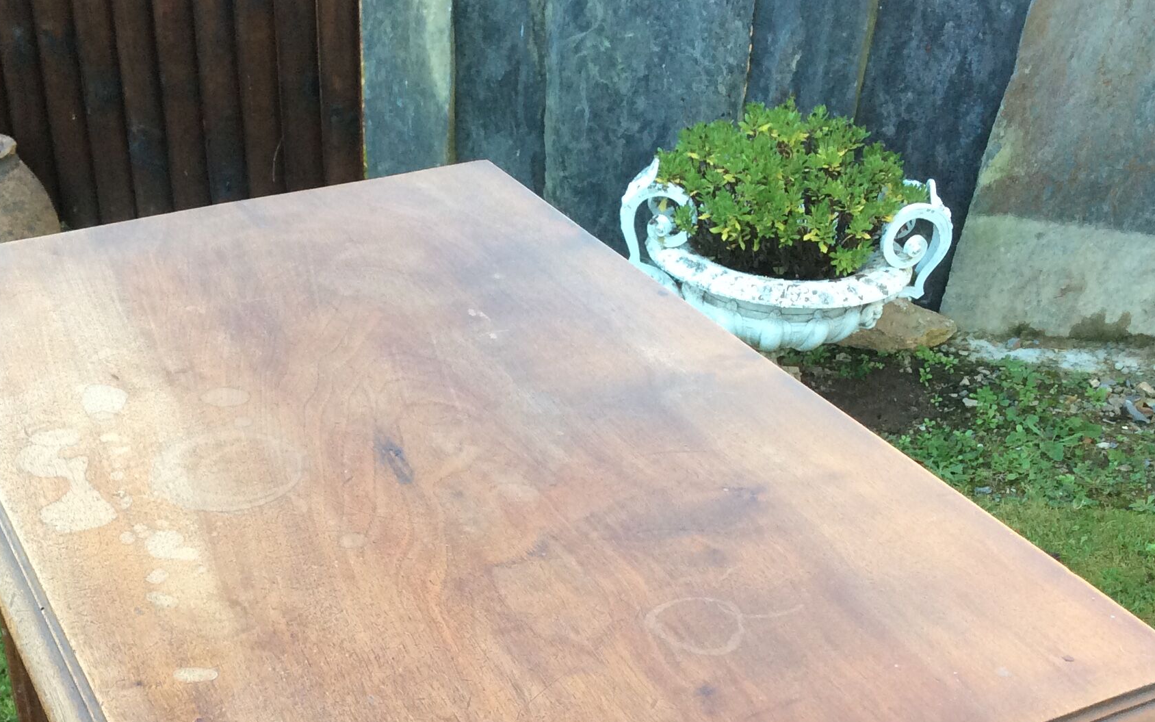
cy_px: 540
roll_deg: +1.1
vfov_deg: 24.6
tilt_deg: -34.9
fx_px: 1637
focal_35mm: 52
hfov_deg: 38.6
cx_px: 417
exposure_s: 1/100
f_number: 2.4
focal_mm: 3.3
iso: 64
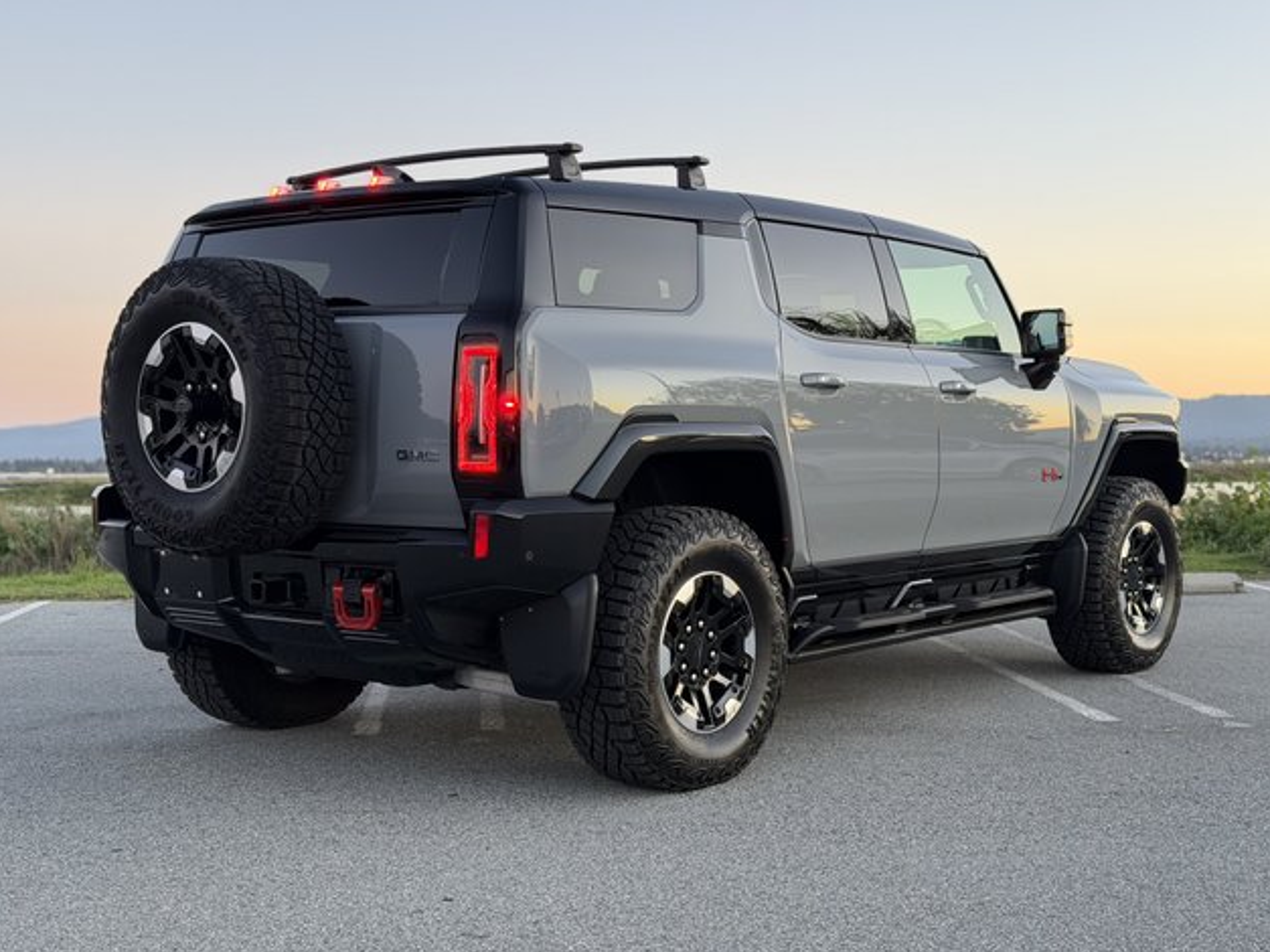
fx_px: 1797
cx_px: 642
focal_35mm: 49
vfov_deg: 29.7
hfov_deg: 38.9
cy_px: 468
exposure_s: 1/60
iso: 160
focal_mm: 6.76
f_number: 1.78
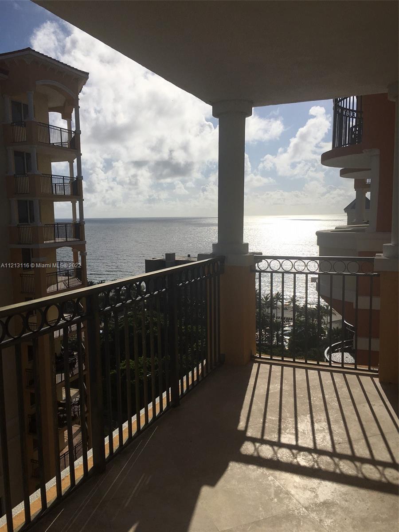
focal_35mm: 29
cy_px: 266
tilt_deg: -5.5
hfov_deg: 48.2
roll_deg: +0.8
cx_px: 200
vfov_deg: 61.7
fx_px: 446
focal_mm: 4.15
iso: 25
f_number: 2.2
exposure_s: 1/8547
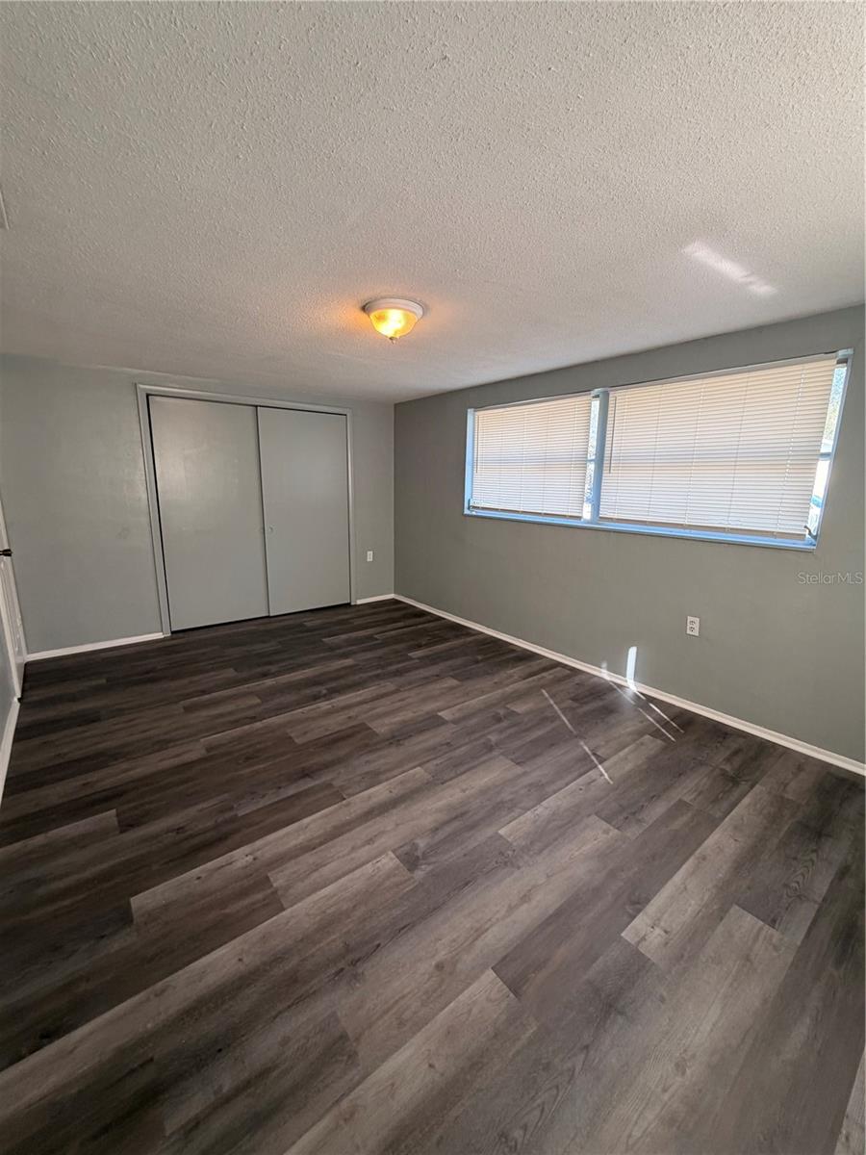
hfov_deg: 85.7
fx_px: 467
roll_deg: -1.3
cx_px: 433
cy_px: 578
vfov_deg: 102.1
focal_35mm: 14
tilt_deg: -11.7
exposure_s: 1/120
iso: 125
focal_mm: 2.22
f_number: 2.2
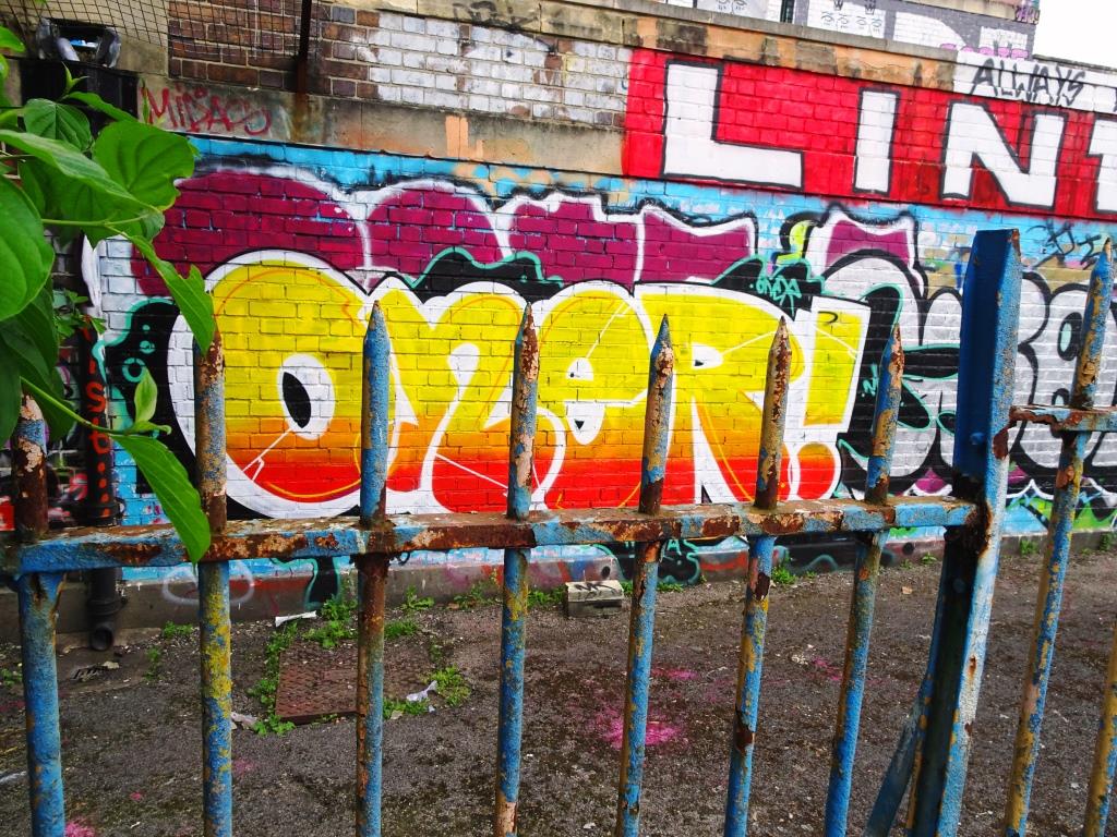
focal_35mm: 24
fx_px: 774
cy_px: 418
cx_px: 558
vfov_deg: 56.8
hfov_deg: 71.6
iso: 80
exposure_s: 1/320
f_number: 3.5
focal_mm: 4.1
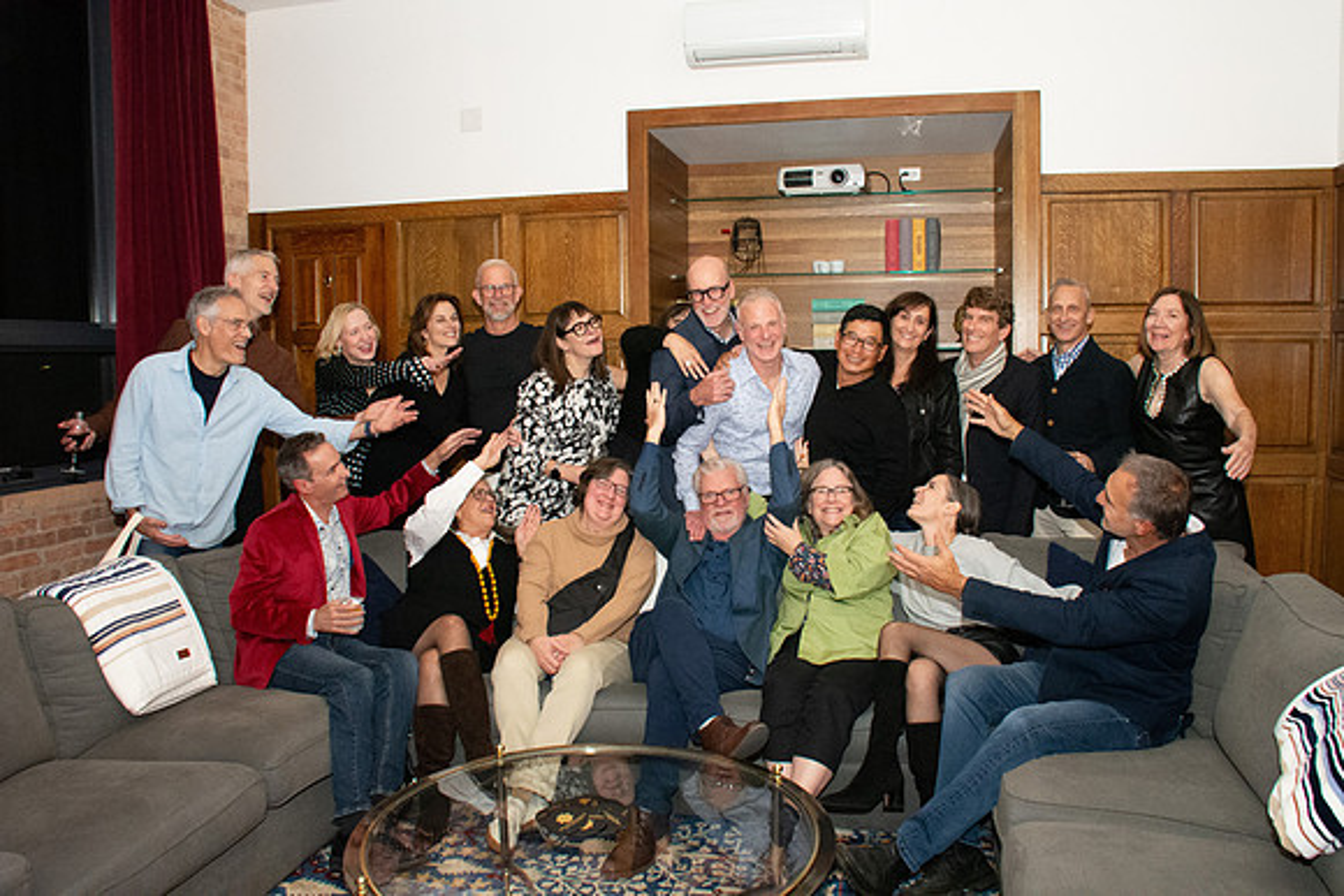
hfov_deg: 67.4
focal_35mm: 27
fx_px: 1008
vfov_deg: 48.0
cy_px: 448
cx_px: 672
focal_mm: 18
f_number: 9
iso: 5000
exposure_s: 1/200
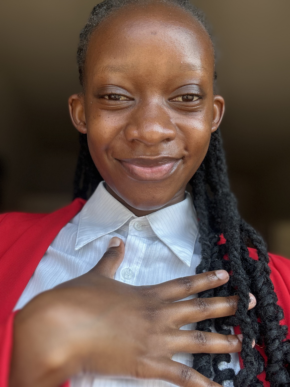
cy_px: 194
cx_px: 145
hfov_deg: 46.8
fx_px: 335
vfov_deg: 60.0
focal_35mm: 30
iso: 64
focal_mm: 2.69
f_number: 1.9
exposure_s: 1/121
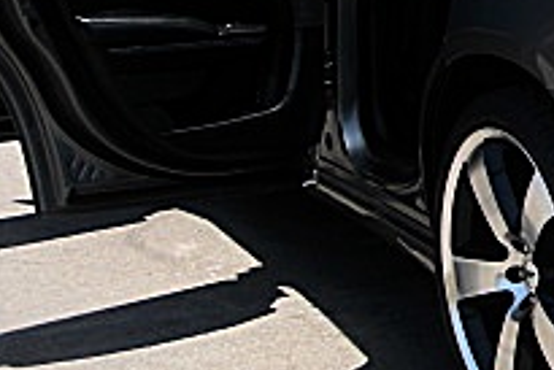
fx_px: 1802
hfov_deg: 16.6
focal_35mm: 117
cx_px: 689
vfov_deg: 11.7
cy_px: 46
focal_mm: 6.3
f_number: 2.8
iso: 50
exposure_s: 1/640
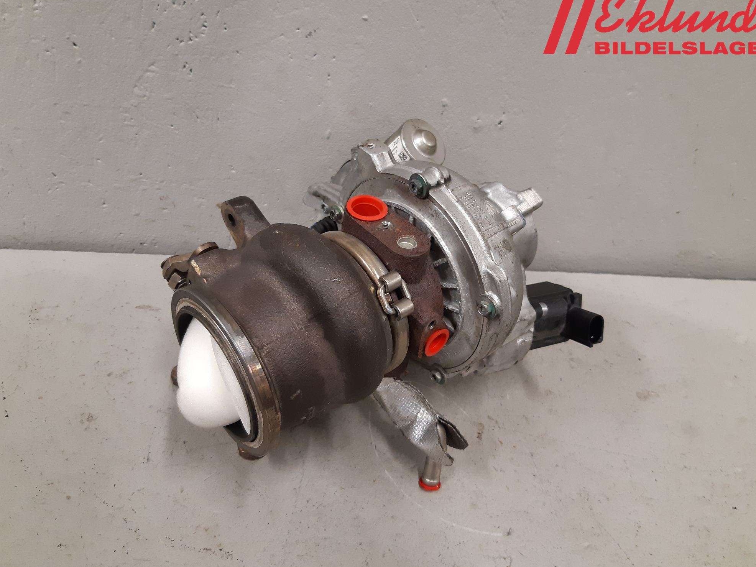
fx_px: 590
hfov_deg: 65.3
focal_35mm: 27
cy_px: 284
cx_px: 386
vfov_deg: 51.4
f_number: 1.7
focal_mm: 3.93
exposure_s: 1/50
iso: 160
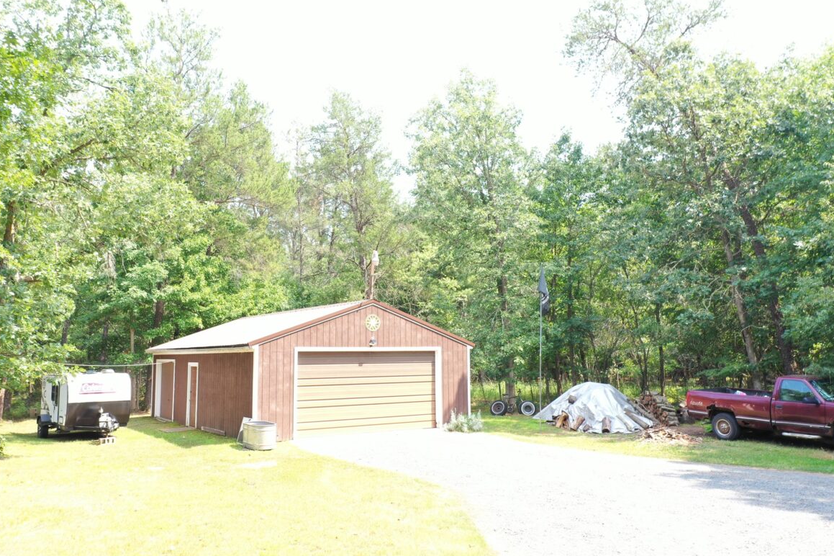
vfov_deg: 44.9
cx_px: 409
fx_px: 672
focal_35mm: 29
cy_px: 274
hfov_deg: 63.7
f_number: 3.5
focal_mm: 10.26
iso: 100
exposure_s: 1/120
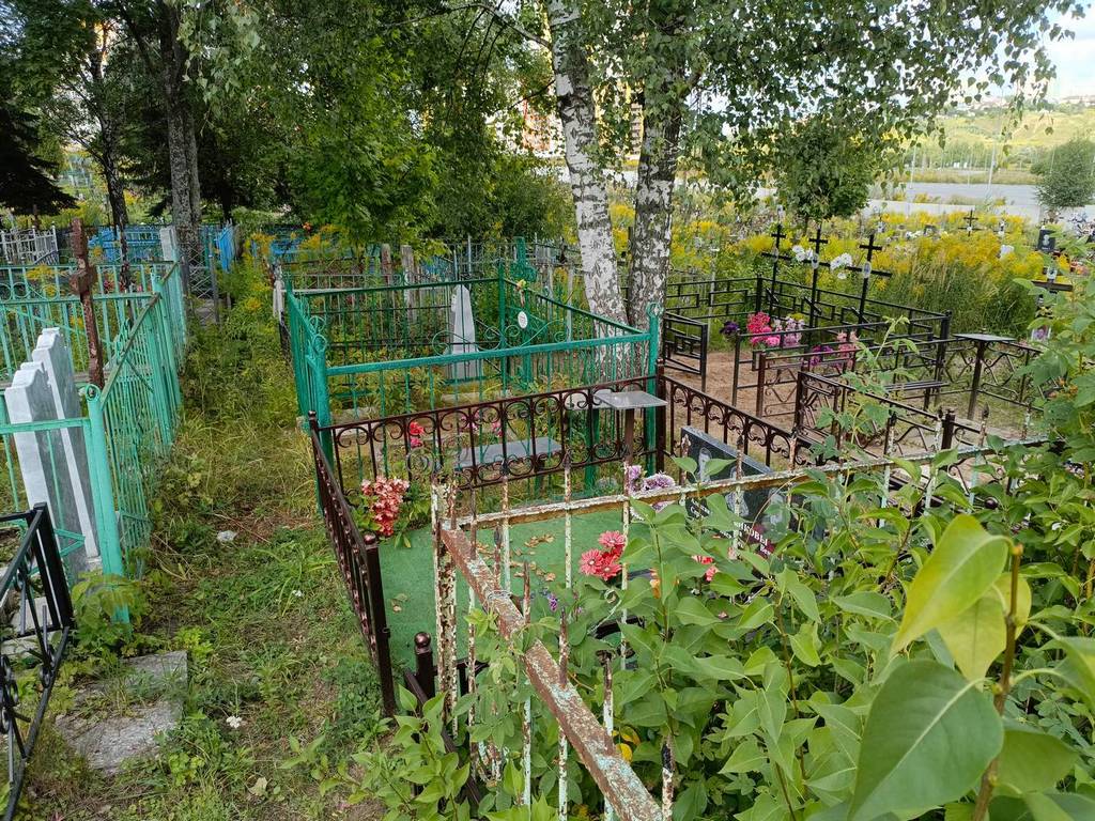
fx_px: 791
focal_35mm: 25
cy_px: 410
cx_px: 548
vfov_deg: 54.9
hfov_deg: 69.4
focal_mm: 4.76
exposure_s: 1/303
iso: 112
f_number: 1.69
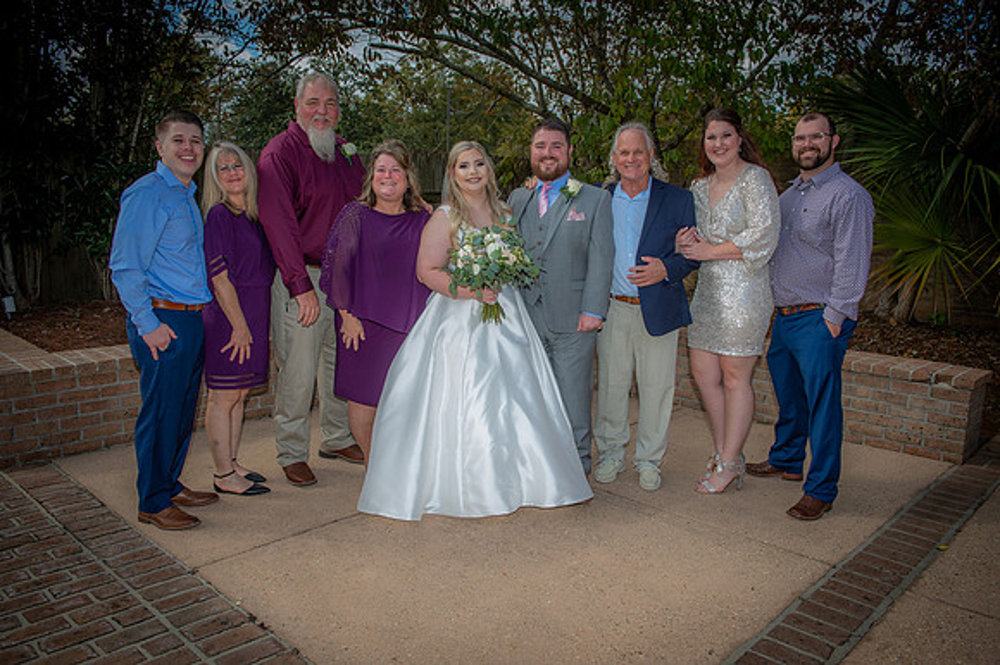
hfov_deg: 65.5
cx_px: 500
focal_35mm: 28
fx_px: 777
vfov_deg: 46.4
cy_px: 332
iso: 50
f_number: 5.6
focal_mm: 28
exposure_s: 1/160
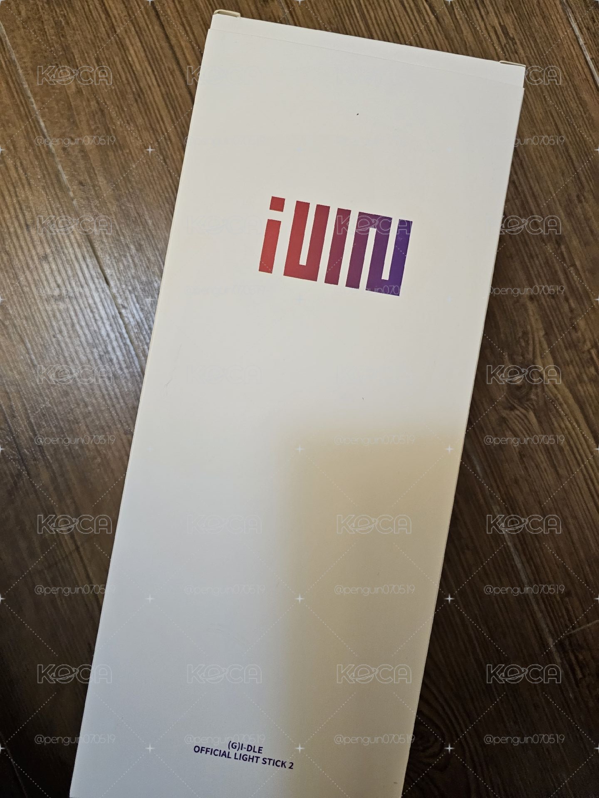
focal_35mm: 23
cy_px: 399
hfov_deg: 58.9
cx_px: 300
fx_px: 531
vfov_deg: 73.9
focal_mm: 6.3
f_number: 1.7
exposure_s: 1/120
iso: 1000
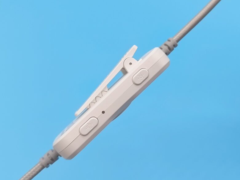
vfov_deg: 37.7
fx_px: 263
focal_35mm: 38
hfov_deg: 49.0
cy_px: 92
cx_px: 118
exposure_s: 1/100
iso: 160
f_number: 1.65
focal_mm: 6.14
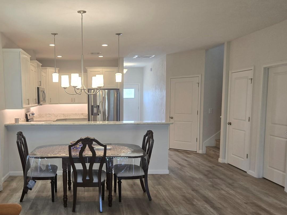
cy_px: 133
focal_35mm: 34
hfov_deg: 53.0
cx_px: 98
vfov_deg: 41.5
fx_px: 282
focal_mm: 5.4
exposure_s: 1/120
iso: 125
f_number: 1.8
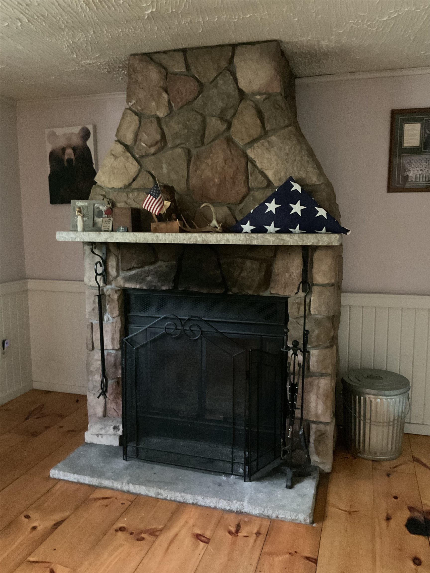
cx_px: 215
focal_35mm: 29
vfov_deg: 61.7
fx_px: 480
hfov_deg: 48.2
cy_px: 286
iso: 500
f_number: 1.8
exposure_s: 1/17
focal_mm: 3
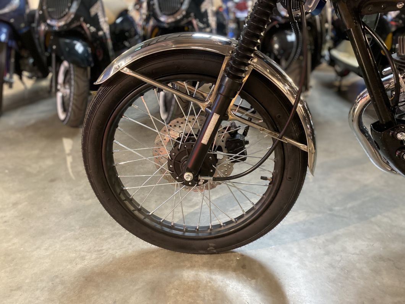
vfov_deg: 53.1
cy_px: 152
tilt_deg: -23.0
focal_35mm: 26
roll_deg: +1.6
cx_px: 202
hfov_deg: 67.3
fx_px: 304
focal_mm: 4.25
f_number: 1.8
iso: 400
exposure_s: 1/50
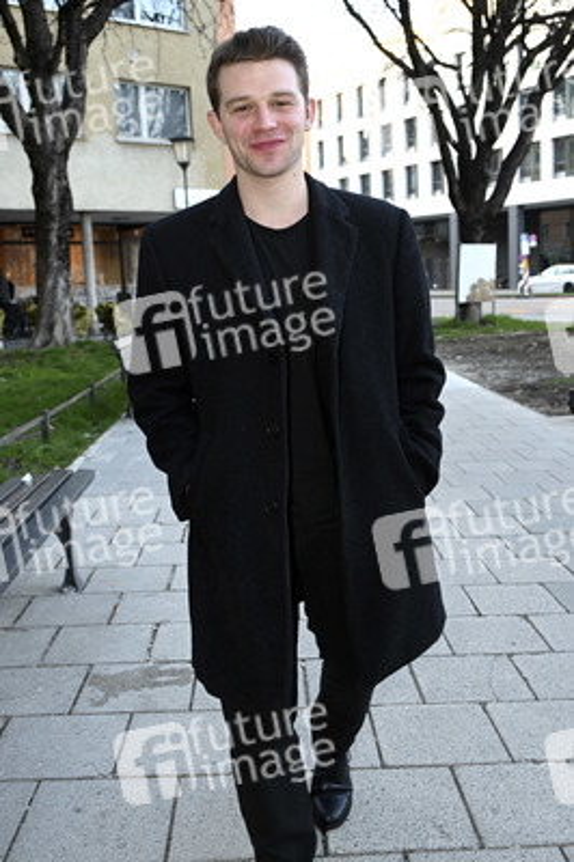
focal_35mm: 33
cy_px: 431
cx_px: 287
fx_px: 791
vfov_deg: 57.3
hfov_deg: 39.9
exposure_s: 1/125
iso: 640
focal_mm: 33
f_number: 4.8
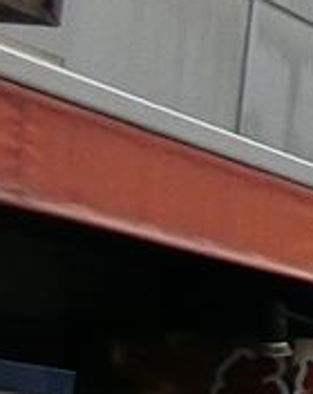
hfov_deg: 6.6
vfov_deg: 11.3
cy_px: 398
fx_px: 1964
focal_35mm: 169
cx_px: 1382
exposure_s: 1/125
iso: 200
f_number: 6.9
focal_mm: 4.06
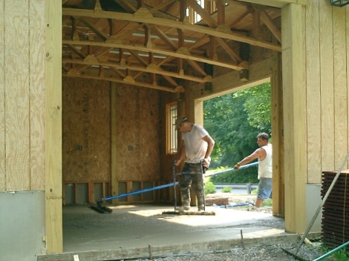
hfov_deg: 41.3
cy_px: 162
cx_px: 180
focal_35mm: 46
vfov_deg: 31.4
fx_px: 464
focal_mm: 7.5
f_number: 3.2
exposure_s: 1/160
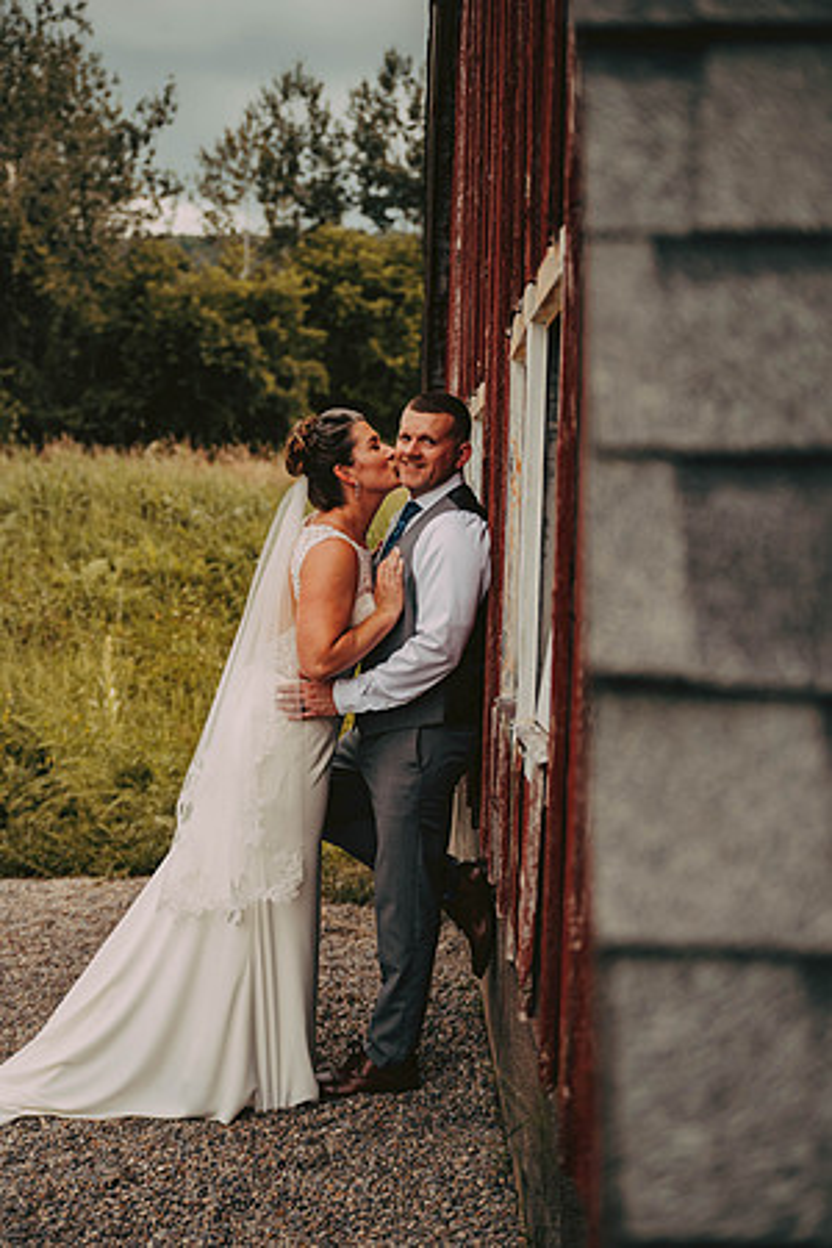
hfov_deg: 26.0
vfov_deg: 38.2
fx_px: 1803
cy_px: 624
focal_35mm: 52
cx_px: 416
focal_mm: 52
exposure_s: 1/800
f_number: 2.8
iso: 250
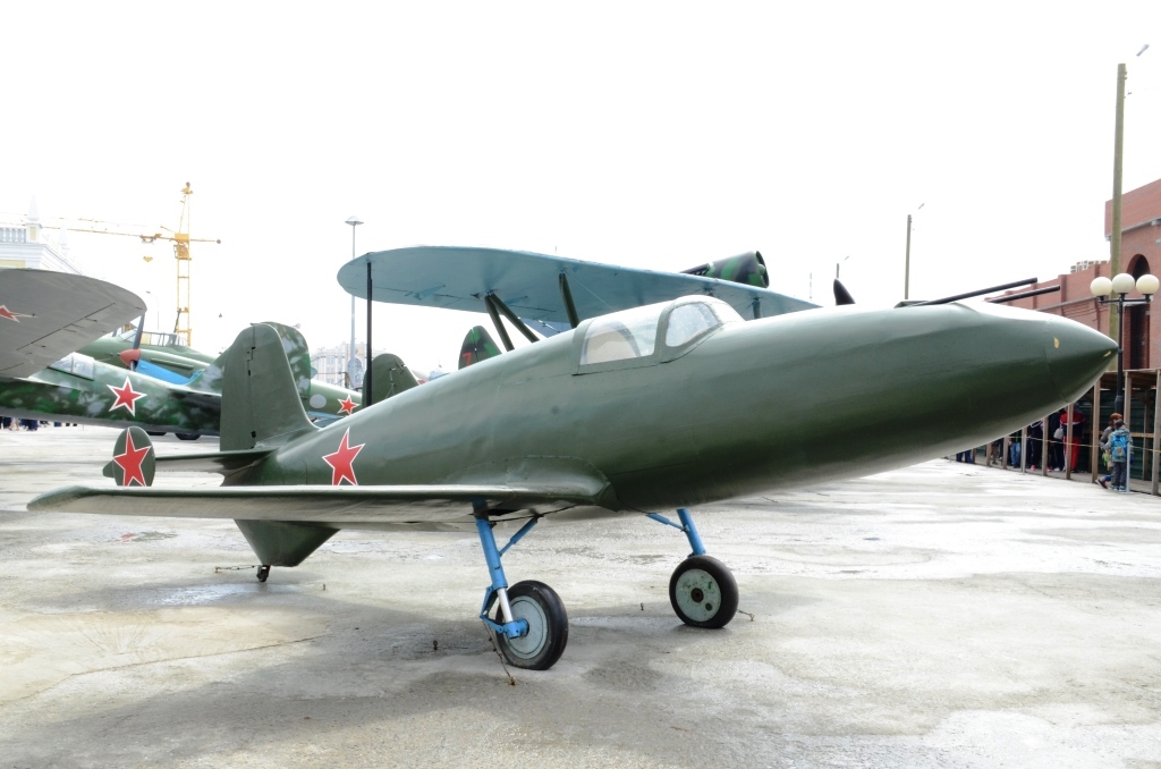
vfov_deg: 34.1
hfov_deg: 49.6
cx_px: 580
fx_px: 1255
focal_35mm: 39
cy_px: 384
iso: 800
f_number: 16
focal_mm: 26
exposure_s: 1/125
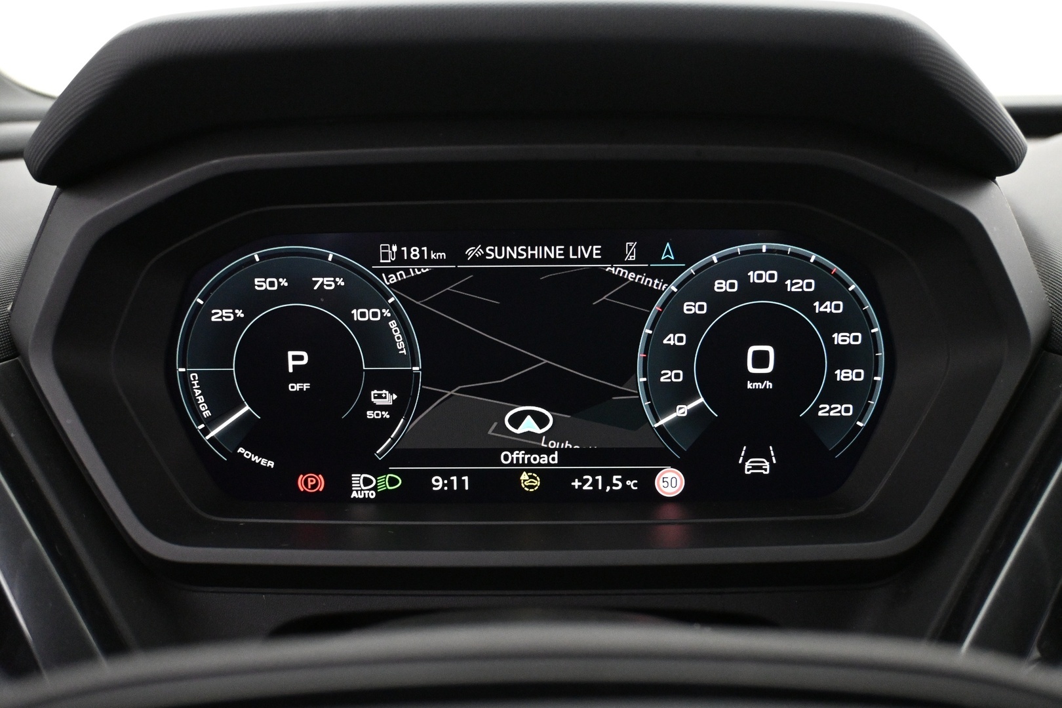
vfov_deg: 40.8
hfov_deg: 58.3
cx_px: 531
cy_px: 354
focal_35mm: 32
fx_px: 951
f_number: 4
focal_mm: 21.5
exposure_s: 1/30
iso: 4000
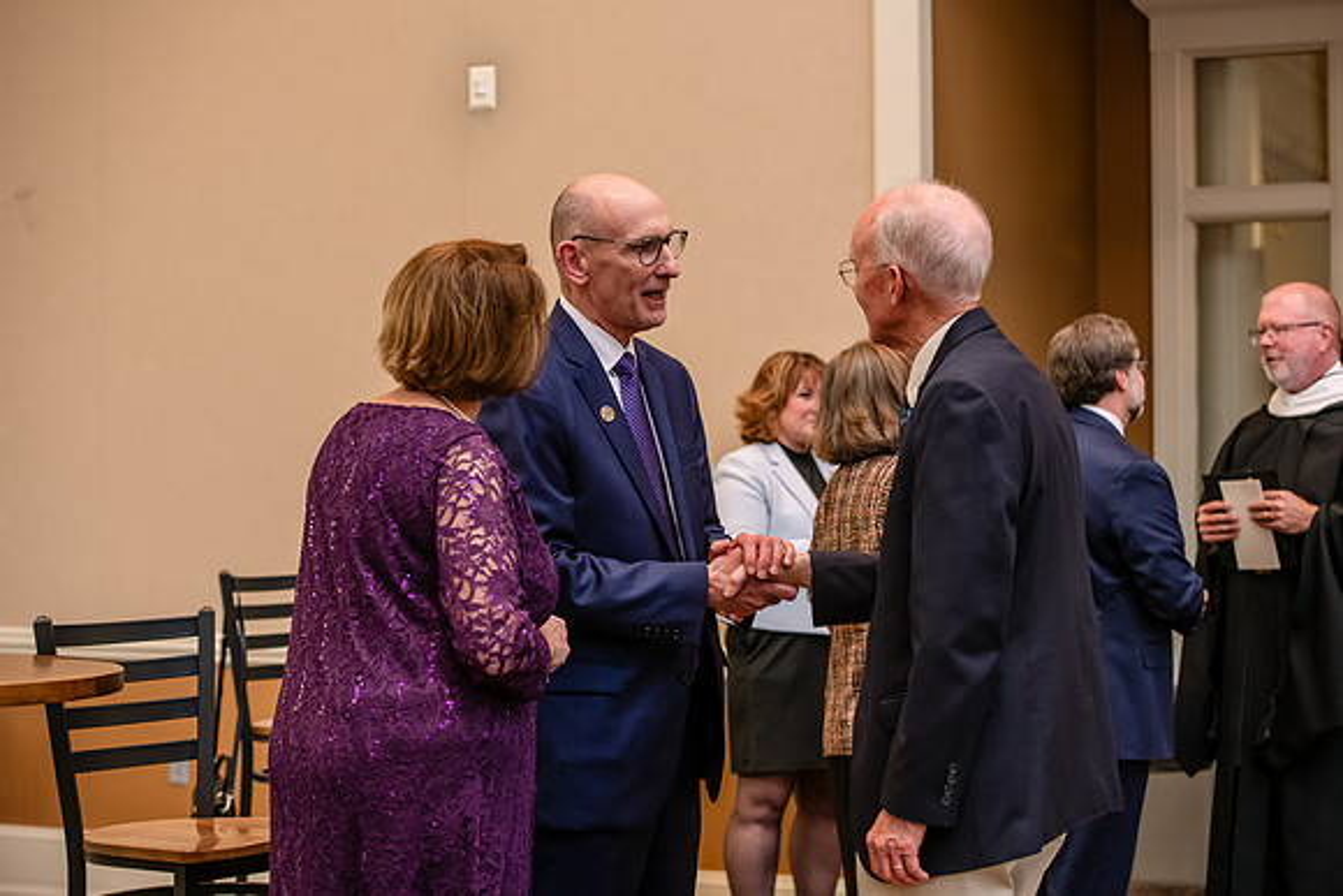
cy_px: 448
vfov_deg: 19.5
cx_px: 672
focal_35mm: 70
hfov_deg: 28.8
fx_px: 2612
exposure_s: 1/200
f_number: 4.5
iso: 2000
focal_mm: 70
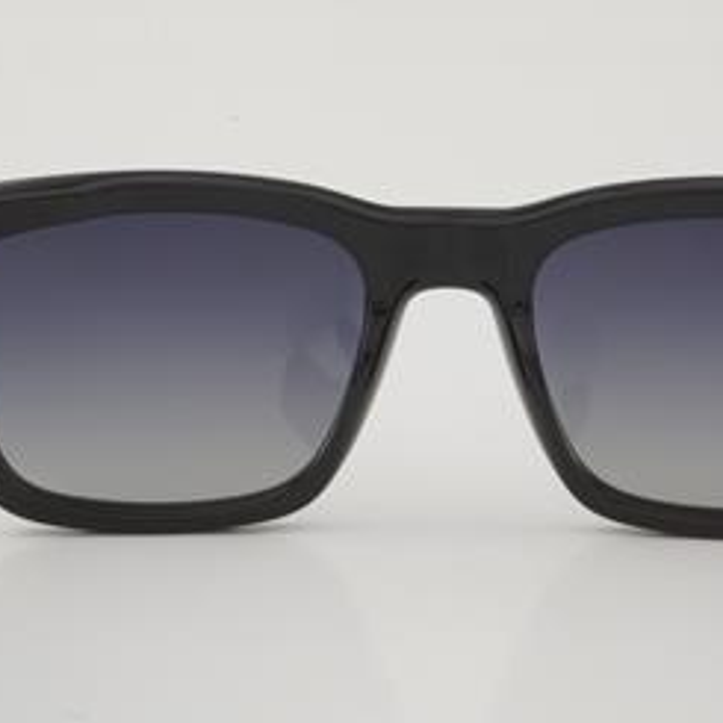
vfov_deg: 16.7
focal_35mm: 104
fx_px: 2458
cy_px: 339
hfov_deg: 16.7
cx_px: 452
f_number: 32
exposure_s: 1/3
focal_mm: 50
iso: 100
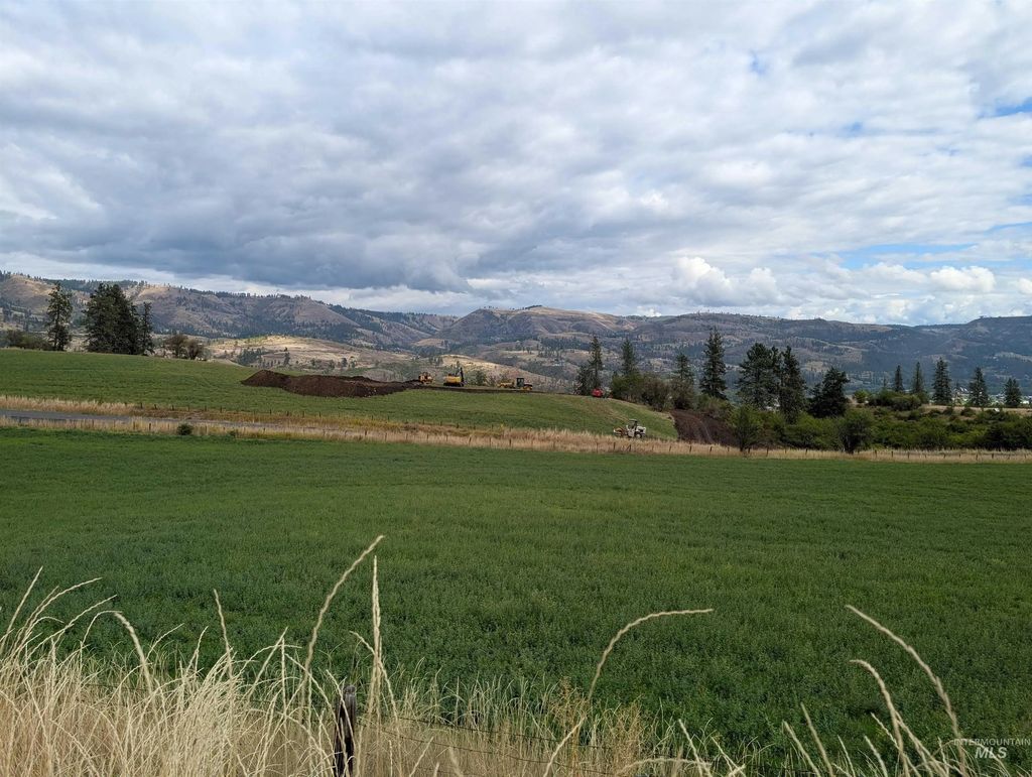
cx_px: 516
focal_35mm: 24
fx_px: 717
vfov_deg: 56.9
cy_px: 388
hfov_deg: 71.5
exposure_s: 1/897
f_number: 1.68
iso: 22
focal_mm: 6.9
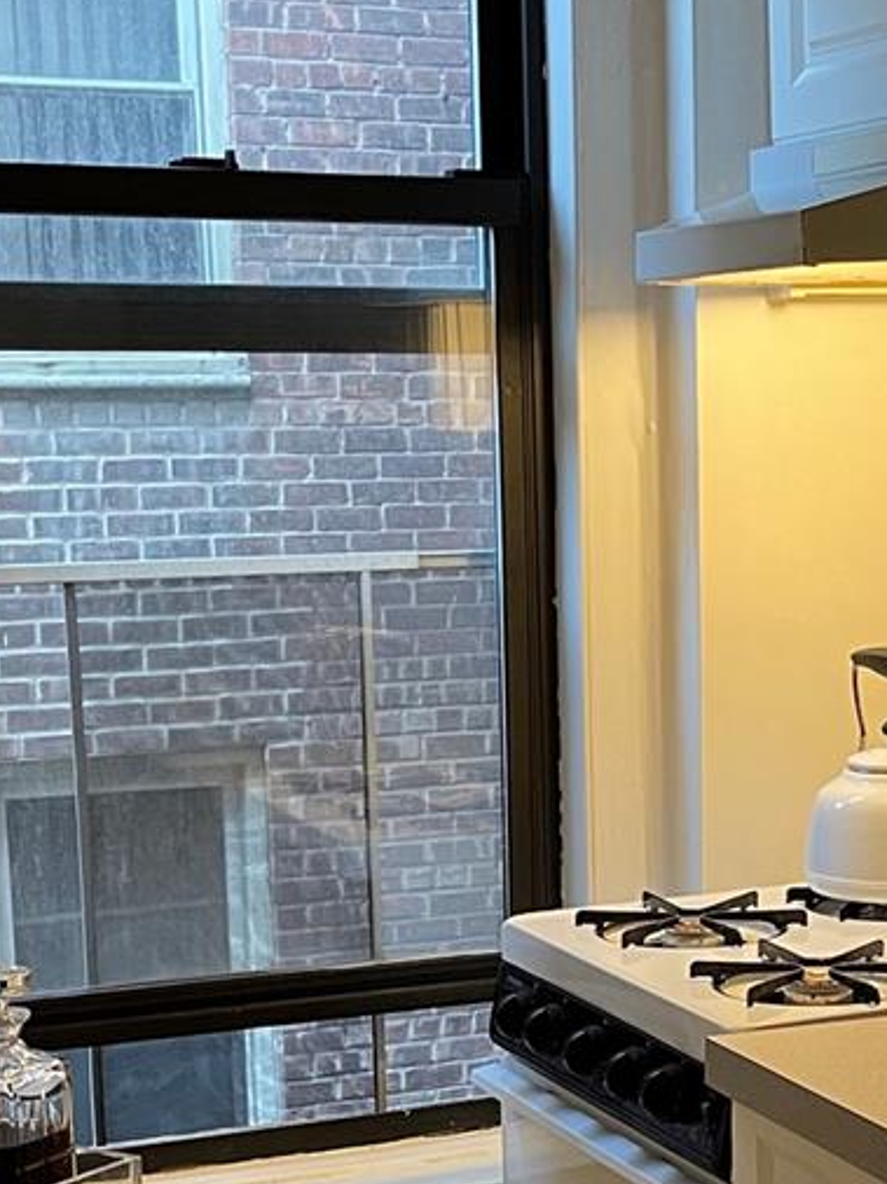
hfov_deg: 18.4
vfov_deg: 24.5
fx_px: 2701
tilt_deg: -11.7
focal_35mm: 79
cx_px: 793
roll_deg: +0.8
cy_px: 884
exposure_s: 1/60
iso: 250
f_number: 1.6
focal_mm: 5.1
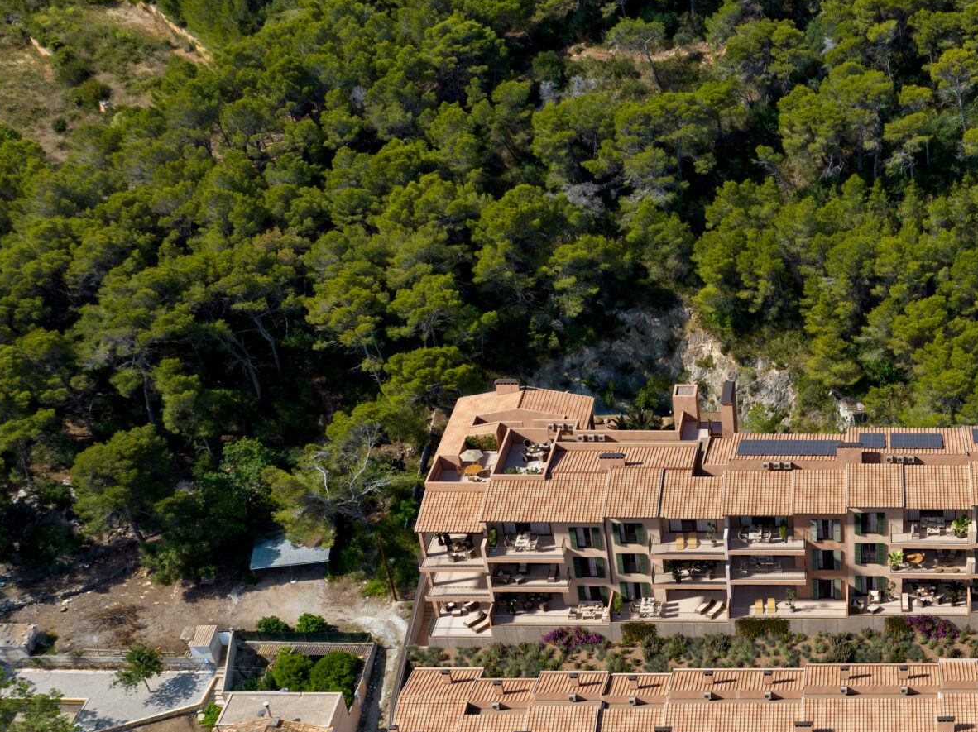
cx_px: 854
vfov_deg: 27.8
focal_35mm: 52
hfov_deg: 35.0
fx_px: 1468
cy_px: 485
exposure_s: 1/500
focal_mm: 12.29
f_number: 5.6
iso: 100
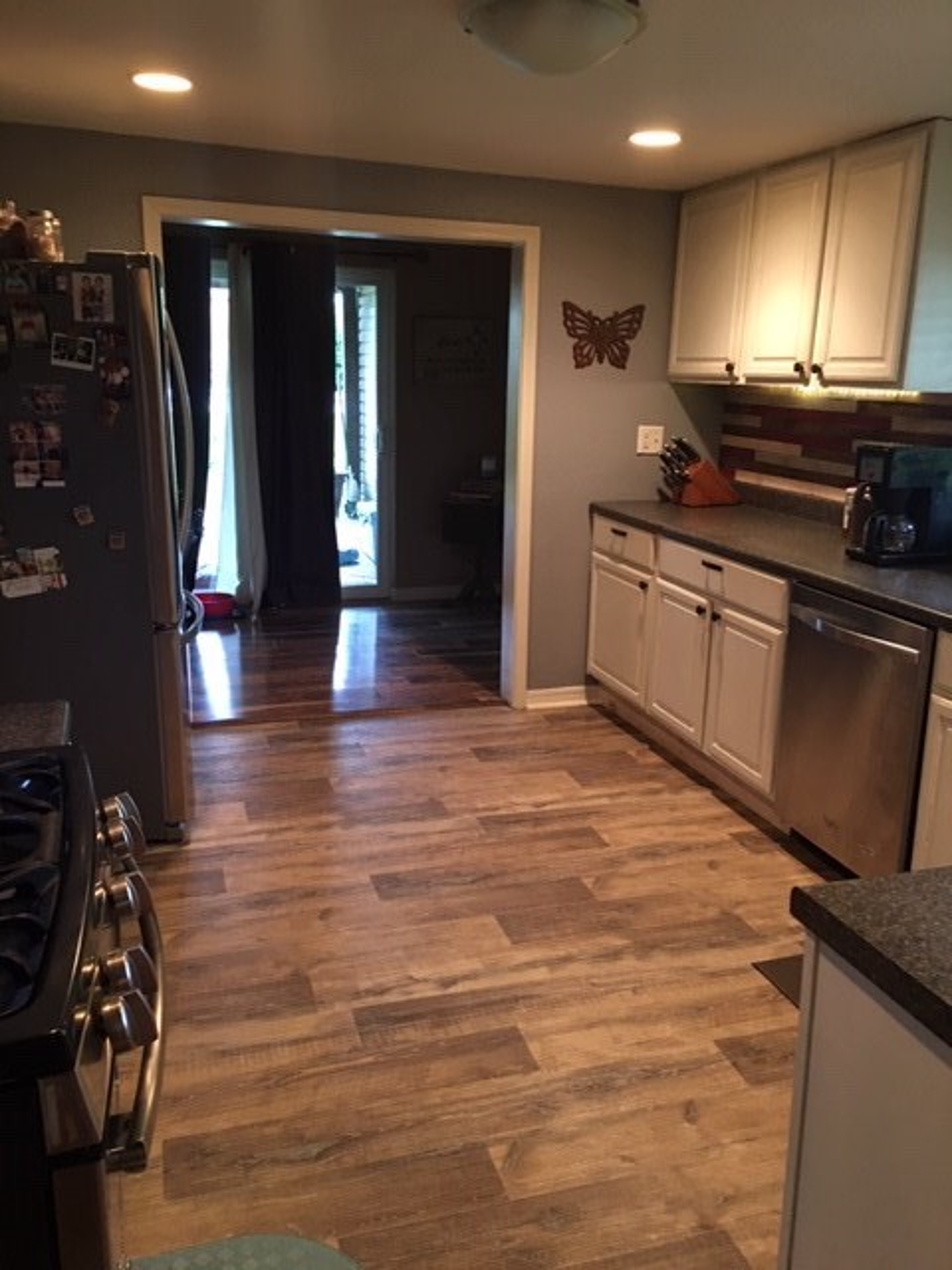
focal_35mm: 29
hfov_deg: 48.2
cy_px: 635
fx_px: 1063
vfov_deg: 61.7
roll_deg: -2.4
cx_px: 476
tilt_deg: -13.8
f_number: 2.2
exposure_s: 1/8
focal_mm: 4.15
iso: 100
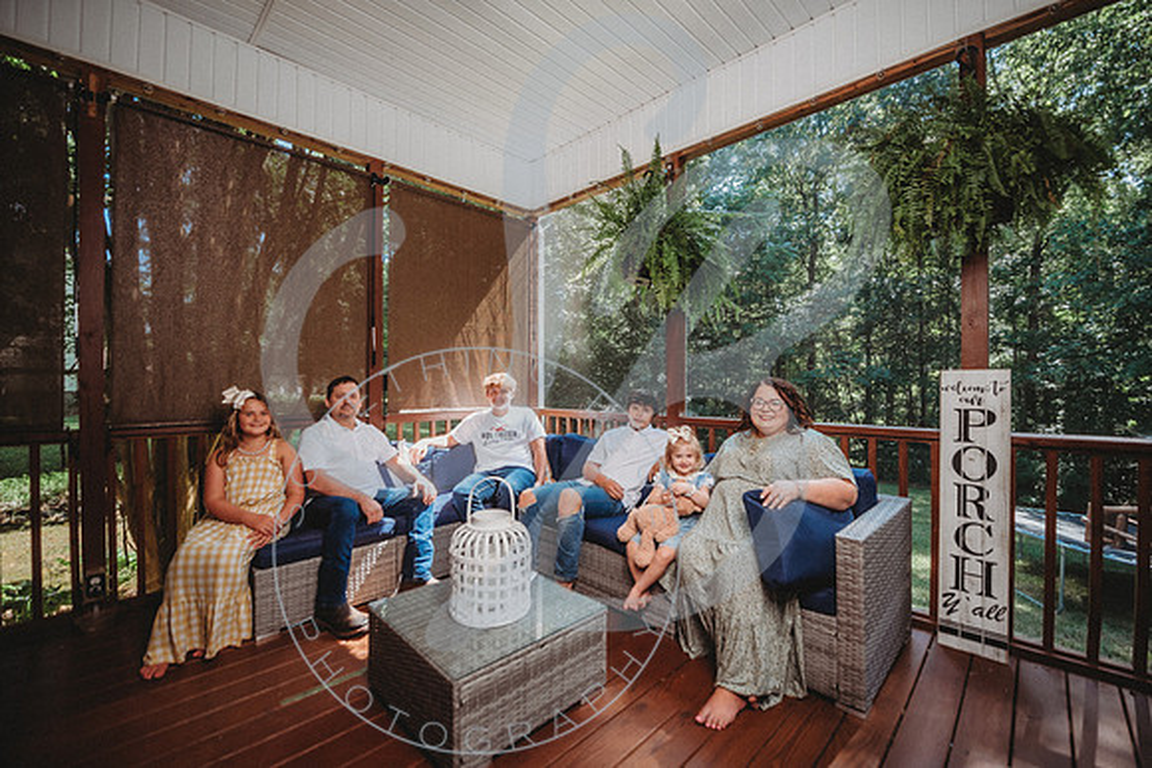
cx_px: 582
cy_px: 384
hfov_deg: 103.3
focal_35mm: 14
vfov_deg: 80.2
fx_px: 456
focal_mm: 14
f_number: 2.8
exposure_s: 1/500
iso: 320
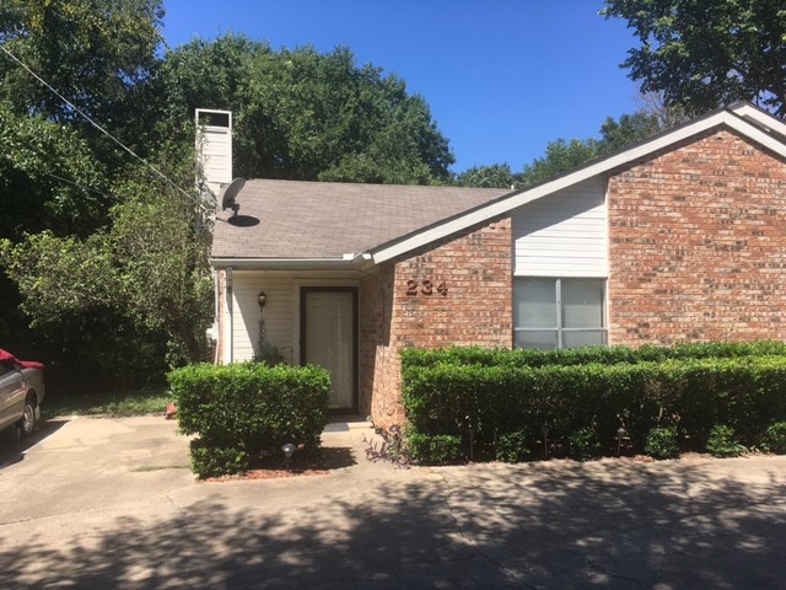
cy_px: 295
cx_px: 393
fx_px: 658
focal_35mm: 29
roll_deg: +0.3
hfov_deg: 61.7
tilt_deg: +2.0
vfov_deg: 48.2
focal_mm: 4.15
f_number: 2.2
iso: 25
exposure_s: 1/950
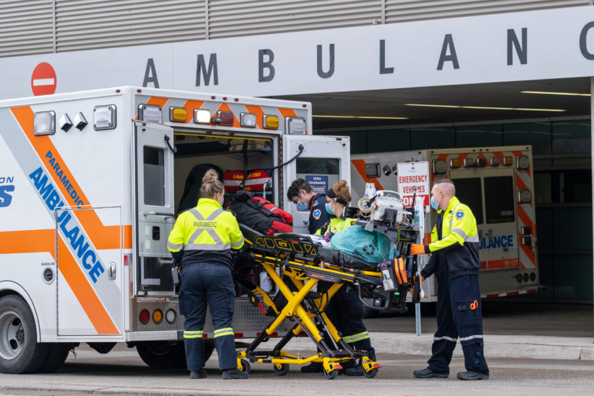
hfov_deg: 15.2
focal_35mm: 135
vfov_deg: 10.1
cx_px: 297
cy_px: 198
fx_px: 2233
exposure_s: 1/500
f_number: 4.5
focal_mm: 90
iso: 400
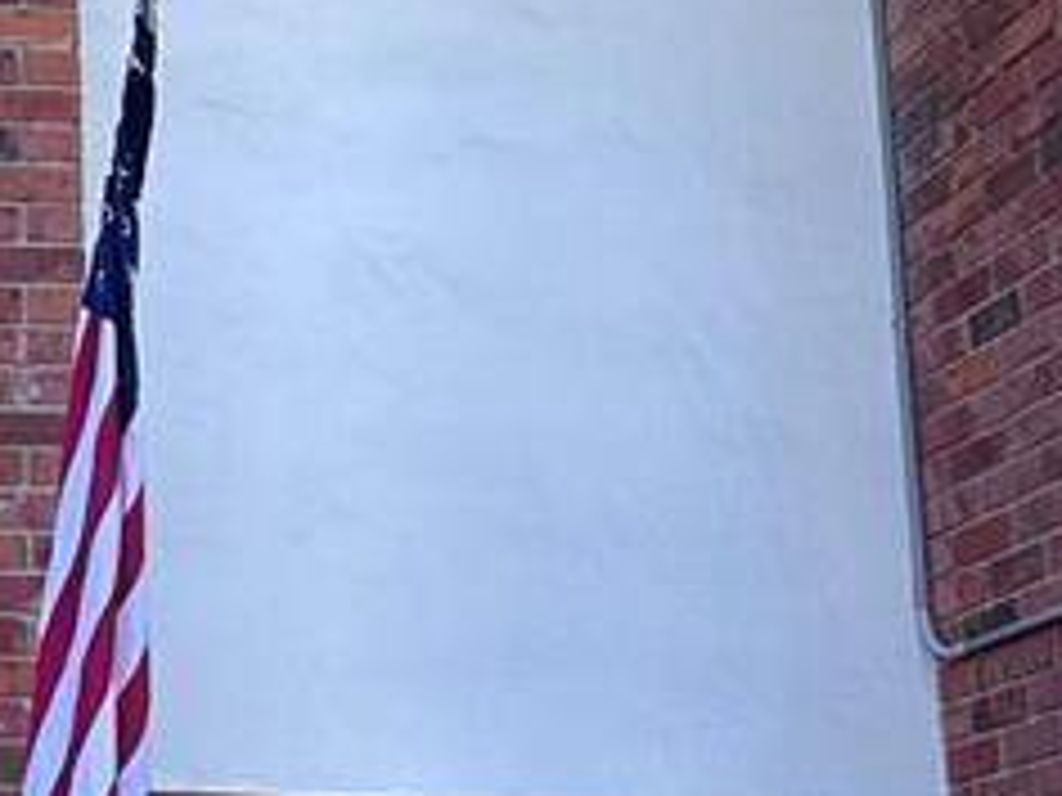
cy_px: 477
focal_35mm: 104
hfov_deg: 17.4
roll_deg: -0.7
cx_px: -441
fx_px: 3191
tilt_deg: +12.4
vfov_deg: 14.2
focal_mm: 6.86
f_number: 1.78
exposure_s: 1/943
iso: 80
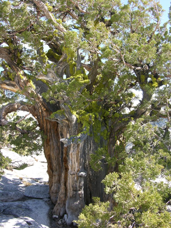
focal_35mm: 36
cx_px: 86
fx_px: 237
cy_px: 114
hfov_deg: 39.7
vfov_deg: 51.4
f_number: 4
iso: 50
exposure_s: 1/97.1
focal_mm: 9.2
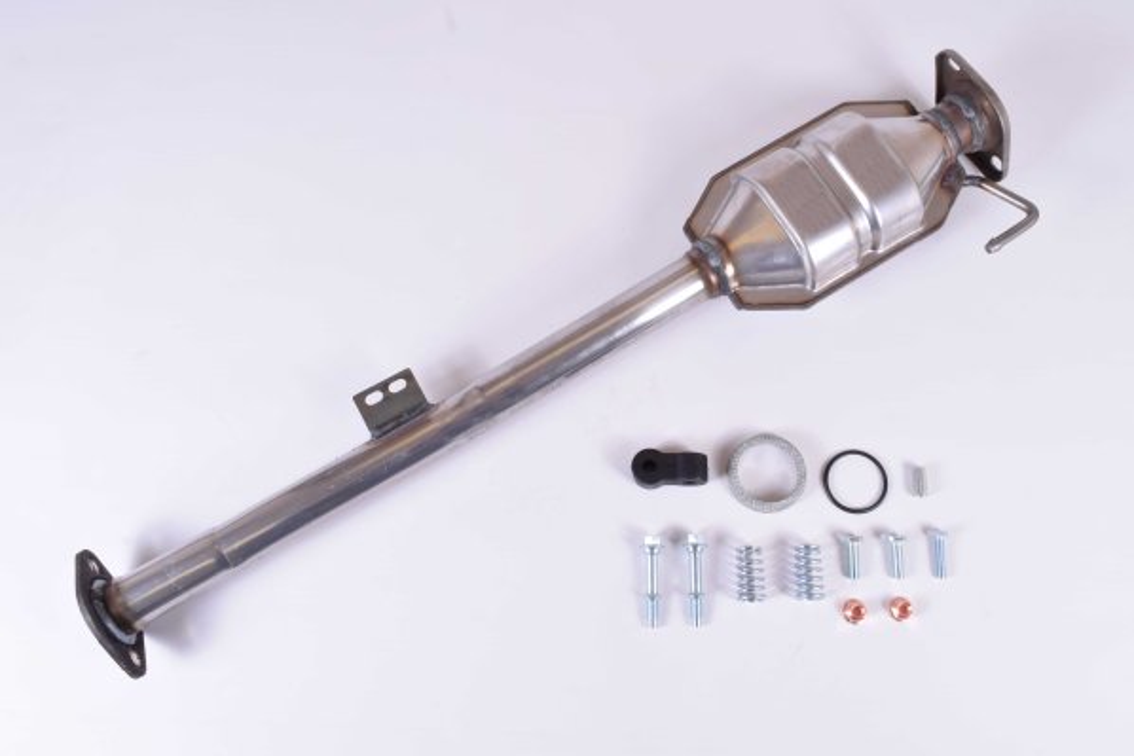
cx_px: 567
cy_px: 378
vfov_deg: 43.6
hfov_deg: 61.9
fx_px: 945
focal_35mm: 30
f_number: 16
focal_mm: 20
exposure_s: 1/80
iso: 400
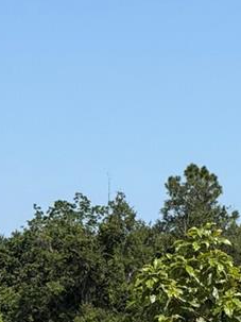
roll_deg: +1.0
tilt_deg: -2.7
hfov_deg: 7.5
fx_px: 1765
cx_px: 450
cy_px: 397
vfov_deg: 10.2
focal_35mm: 190
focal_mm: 6.76
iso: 64
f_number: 1.78
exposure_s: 1/4587
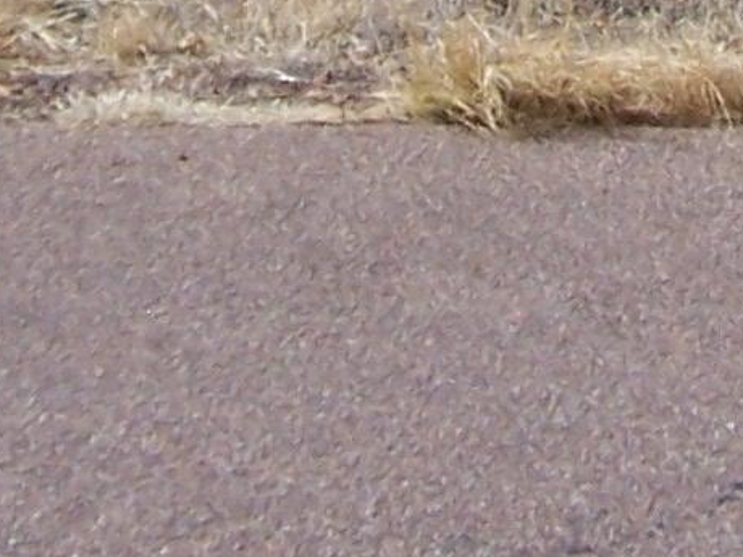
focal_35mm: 213
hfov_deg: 9.3
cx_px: 662
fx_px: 4572
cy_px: -712
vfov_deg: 6.7
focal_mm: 6.3
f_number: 4
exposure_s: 1/750
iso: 80
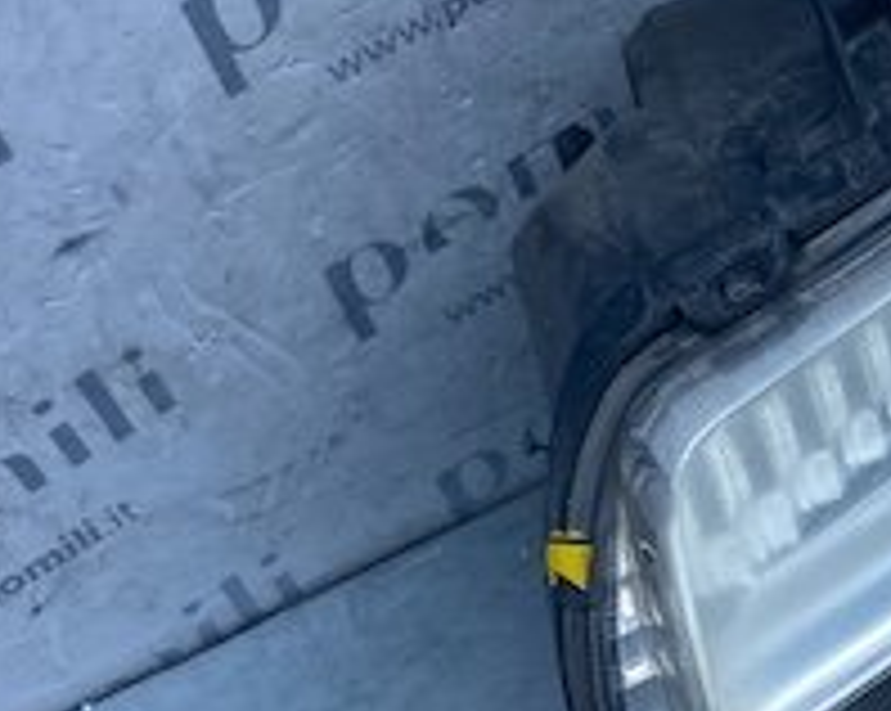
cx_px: 1053
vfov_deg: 18.6
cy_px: 536
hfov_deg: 21.7
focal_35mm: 82
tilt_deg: -49.0
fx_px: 2160
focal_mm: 4.25
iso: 32
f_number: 1.8
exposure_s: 1/998
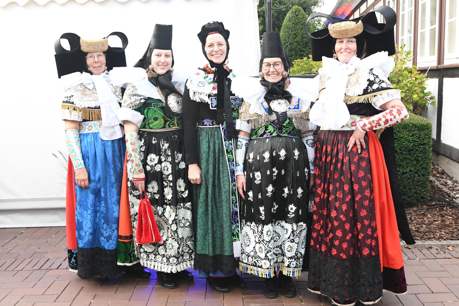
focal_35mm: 38
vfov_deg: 35.1
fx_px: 485
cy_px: 148
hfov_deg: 50.7
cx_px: 231
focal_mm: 24
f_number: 6.3
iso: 2000
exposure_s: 1/160
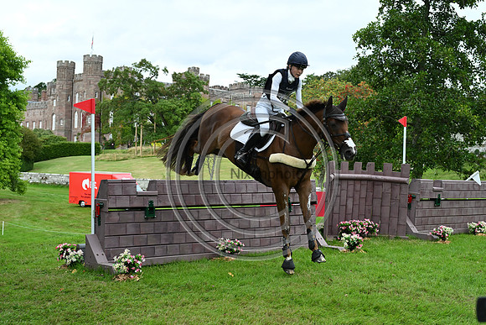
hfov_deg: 41.1
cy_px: 162
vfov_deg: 28.1
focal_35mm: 48
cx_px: 243
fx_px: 648
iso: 1000
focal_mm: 48
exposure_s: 1/1250
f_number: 5.6
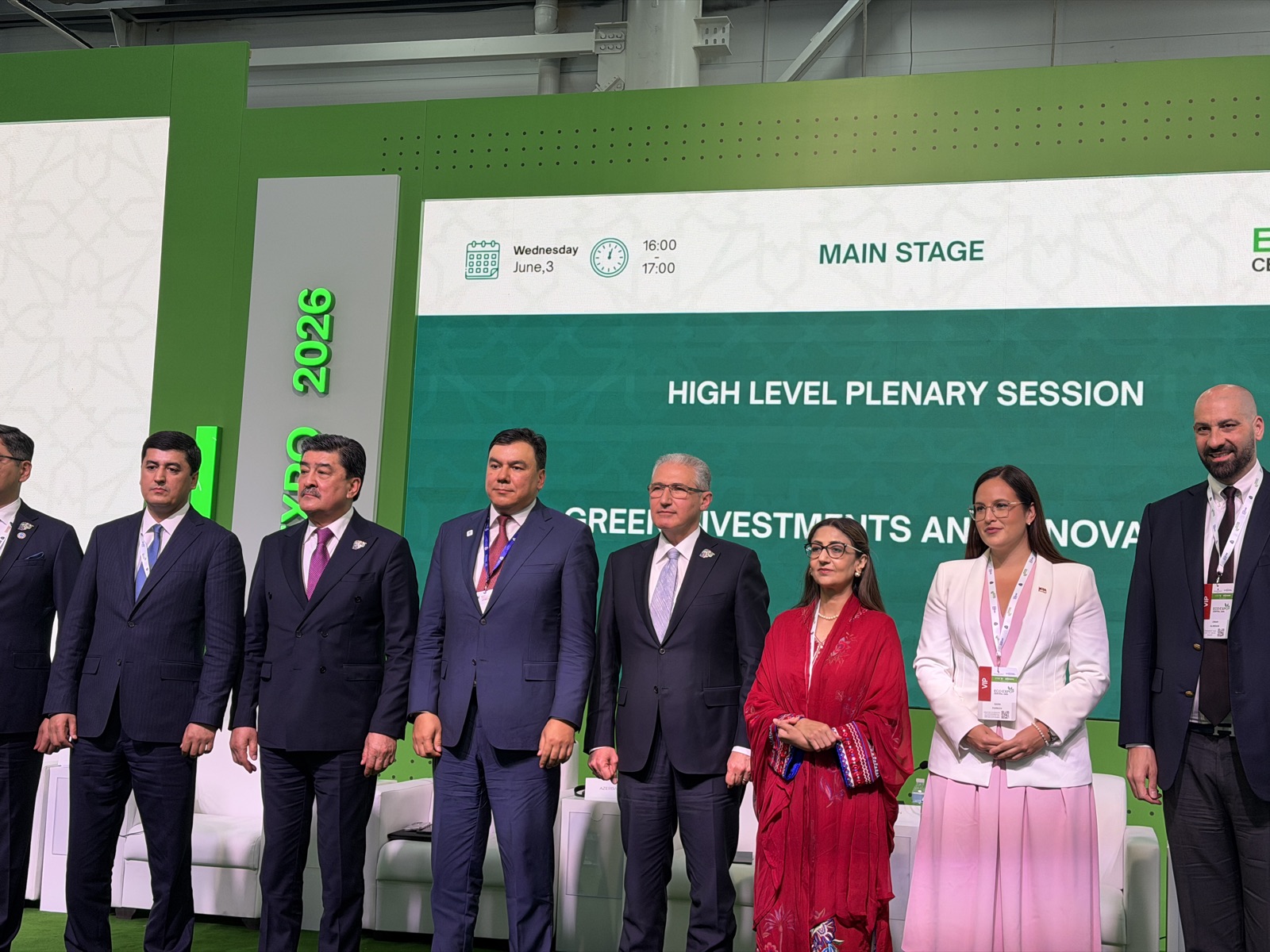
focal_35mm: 48
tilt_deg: +4.5
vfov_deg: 30.3
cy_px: 476
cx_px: 635
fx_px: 1761
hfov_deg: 39.7
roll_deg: -2.1
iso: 50
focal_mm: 6.76
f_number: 1.78
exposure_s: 1/129
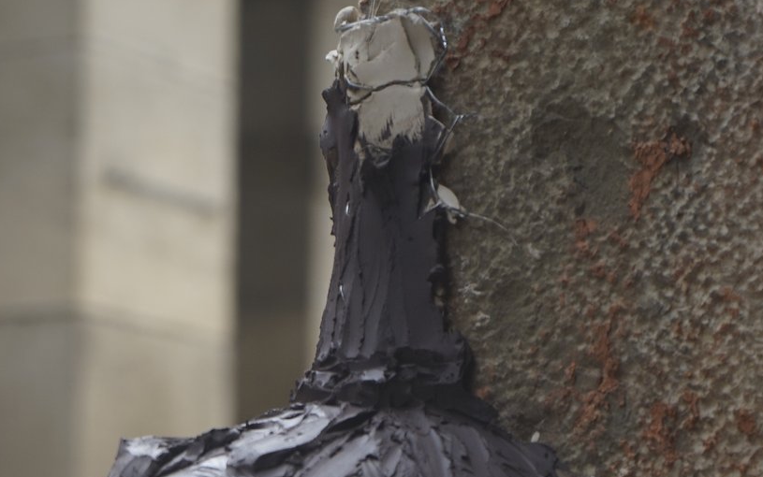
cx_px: 320
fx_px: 3495
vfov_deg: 7.6
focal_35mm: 168
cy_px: 820
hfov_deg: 12.5
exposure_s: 1/160
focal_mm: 70
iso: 200
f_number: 5.6
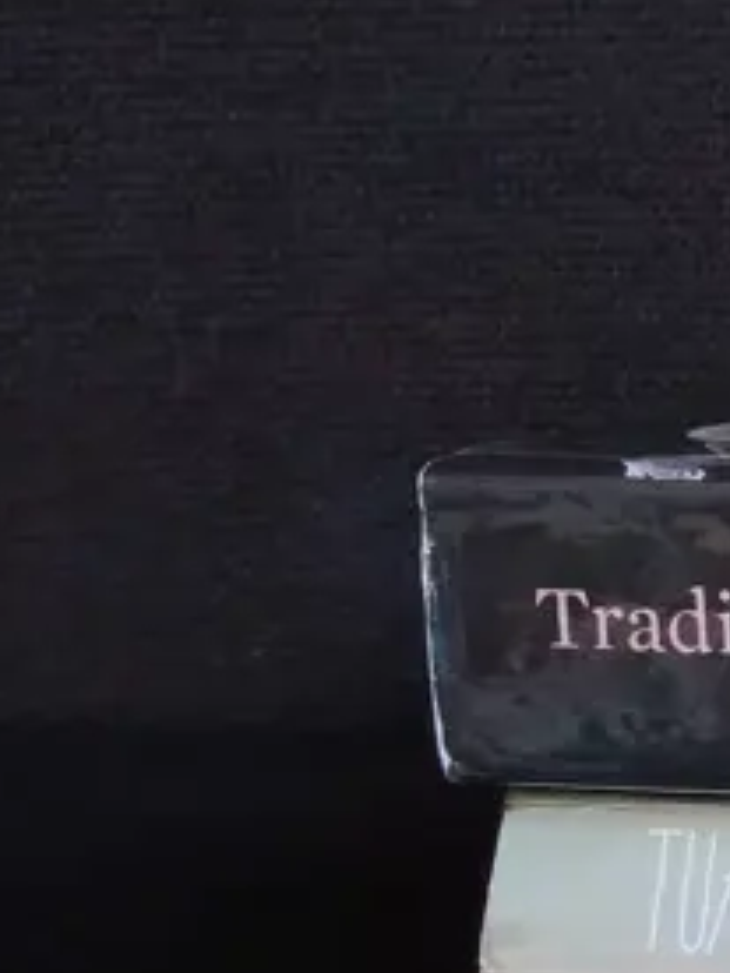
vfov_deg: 19.1
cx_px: 1721
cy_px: 969
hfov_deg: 12.1
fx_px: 2812
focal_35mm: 100
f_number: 2
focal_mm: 2.87
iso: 320
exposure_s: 1/120
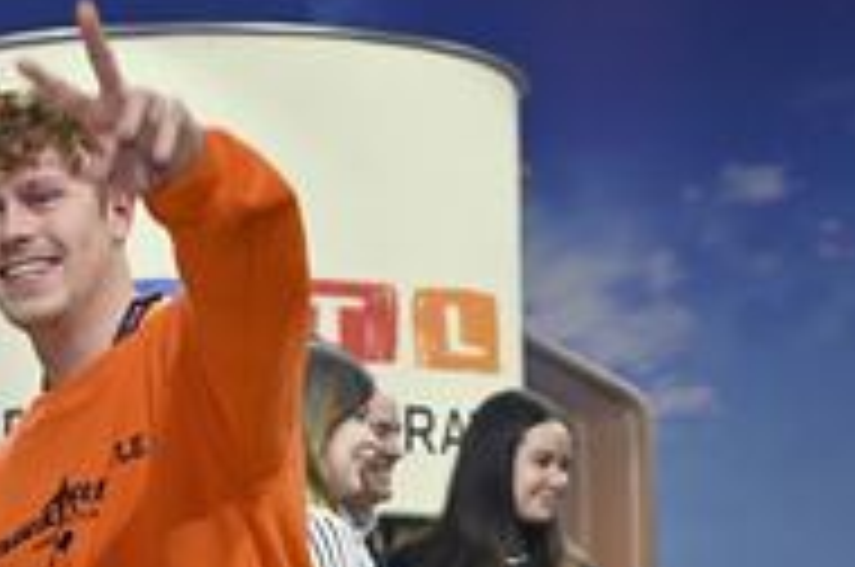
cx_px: 142
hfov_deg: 22.8
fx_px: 2086
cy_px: 594
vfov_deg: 15.1
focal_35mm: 88
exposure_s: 1/200
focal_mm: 37
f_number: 4
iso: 1000
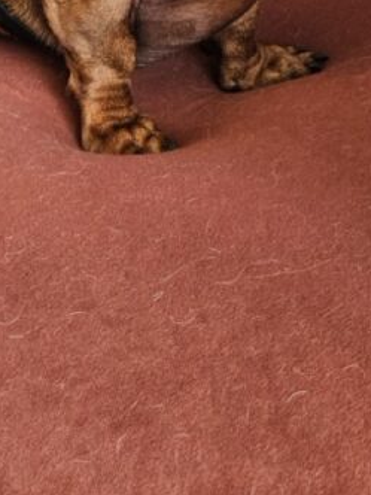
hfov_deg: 20.6
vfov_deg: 23.3
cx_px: 113
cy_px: -194
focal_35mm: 71
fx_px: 1015
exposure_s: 1/120
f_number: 1.8
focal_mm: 5.4
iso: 100
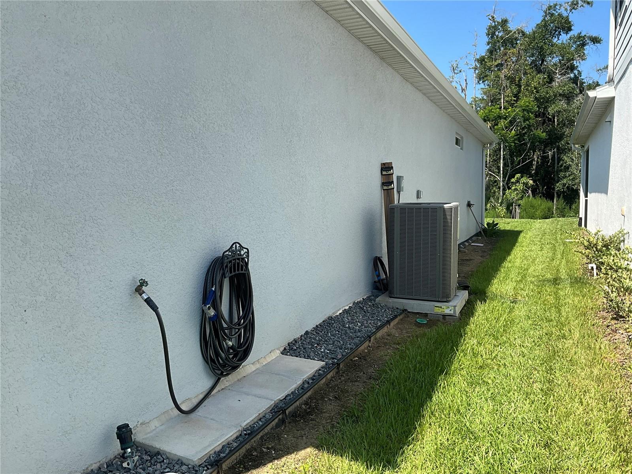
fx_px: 529
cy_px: 237
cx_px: 316
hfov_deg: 61.7
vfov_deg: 48.2
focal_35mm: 29
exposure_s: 1/1015
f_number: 1.8
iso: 25
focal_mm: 3
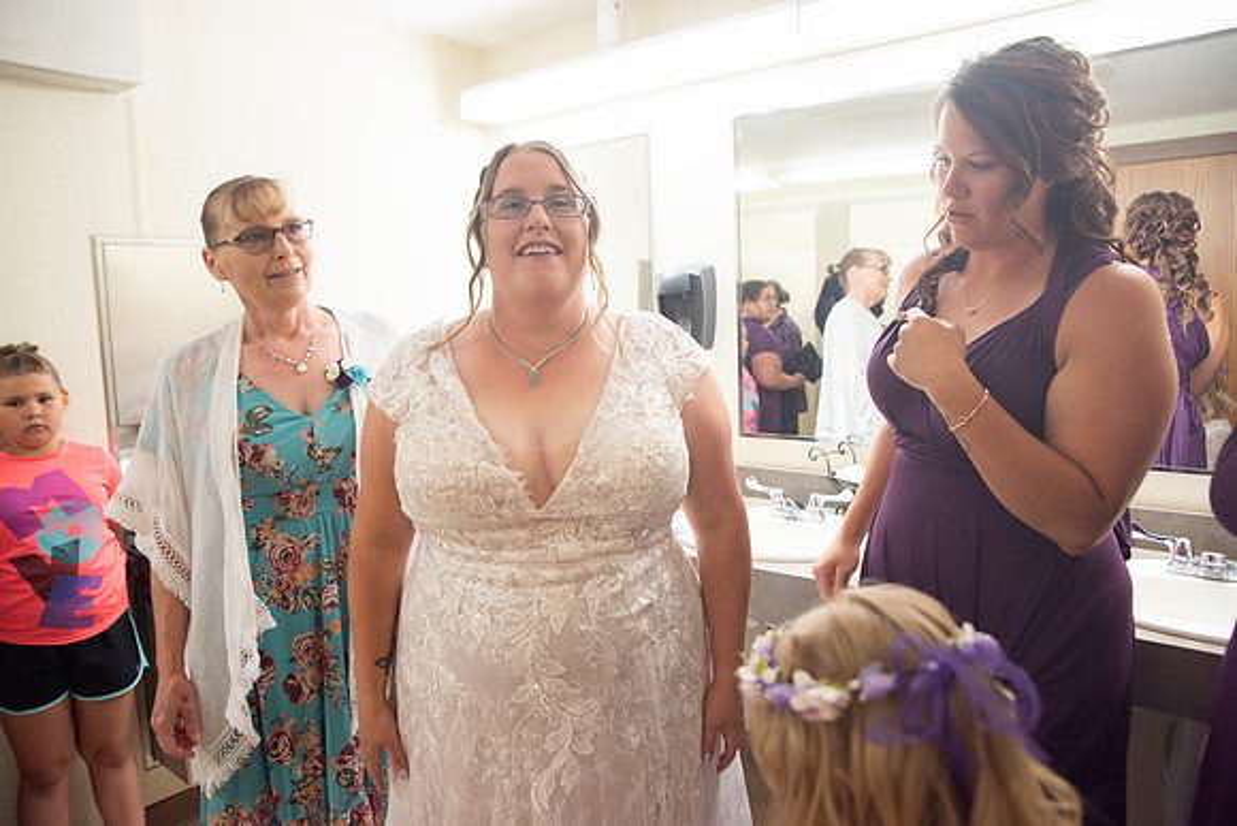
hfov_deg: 73.7
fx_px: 825
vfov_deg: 53.2
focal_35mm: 24
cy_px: 413
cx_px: 618
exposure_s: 1/125
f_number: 3.5
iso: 400
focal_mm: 24
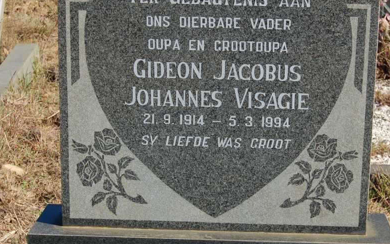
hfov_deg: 25.8
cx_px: 227
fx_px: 850
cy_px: 93
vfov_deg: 16.3
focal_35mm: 80
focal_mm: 34
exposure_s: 1/400
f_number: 6.3
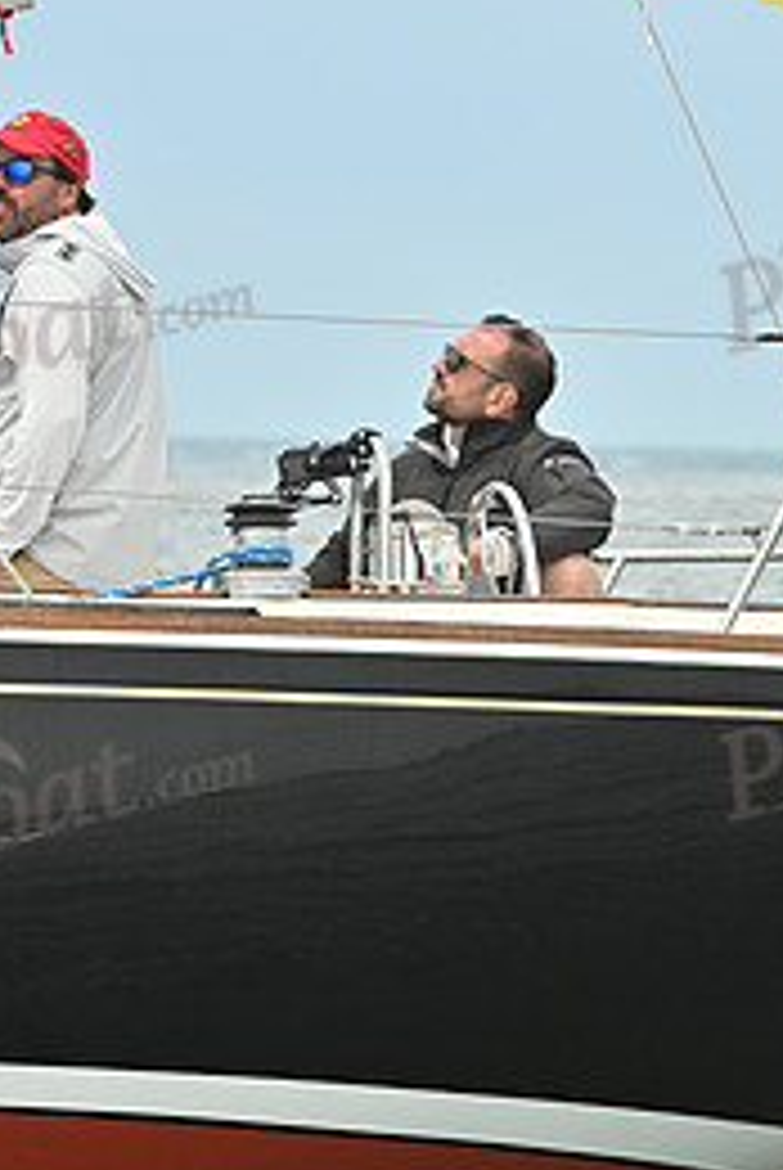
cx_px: 488
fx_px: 13405
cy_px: 536
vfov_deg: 5.0
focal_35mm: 412
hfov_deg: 3.3
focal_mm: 185
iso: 320
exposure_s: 1/1000
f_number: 7.1
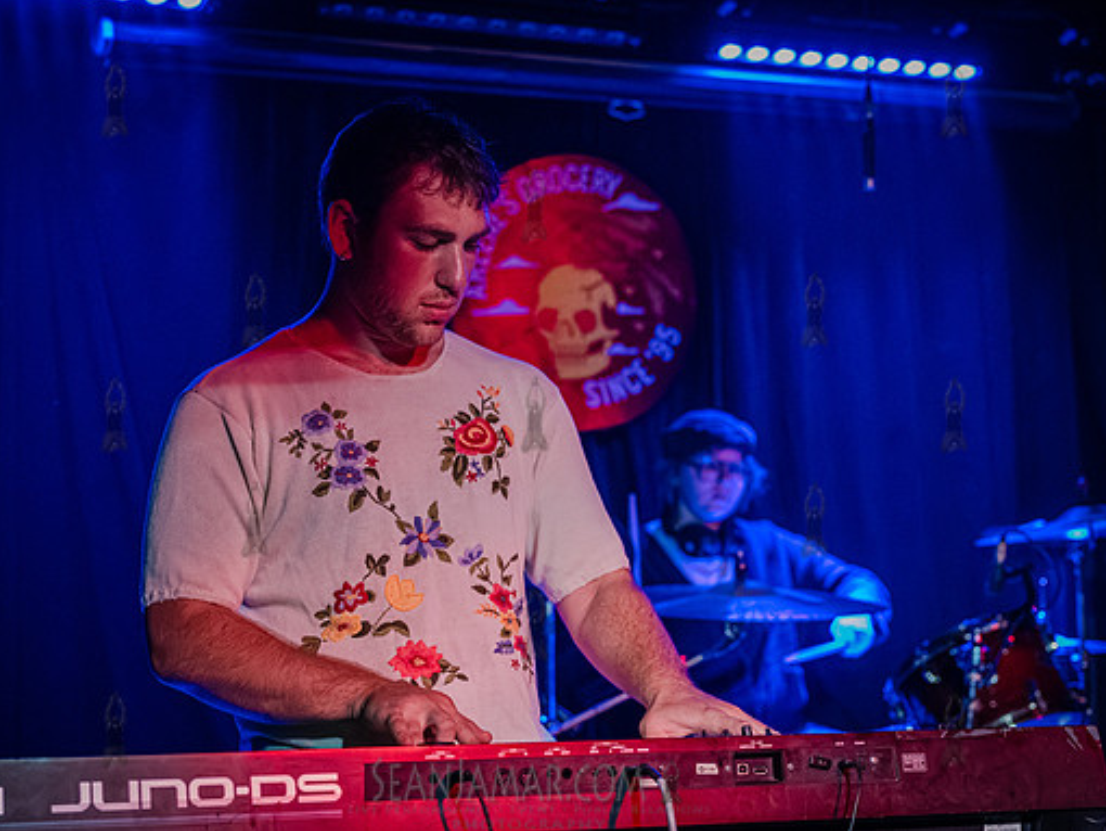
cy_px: 412
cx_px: 561
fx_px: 2333
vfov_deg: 20.2
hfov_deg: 26.7
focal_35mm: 73
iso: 16000
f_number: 3.2
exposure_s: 1/320
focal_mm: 62
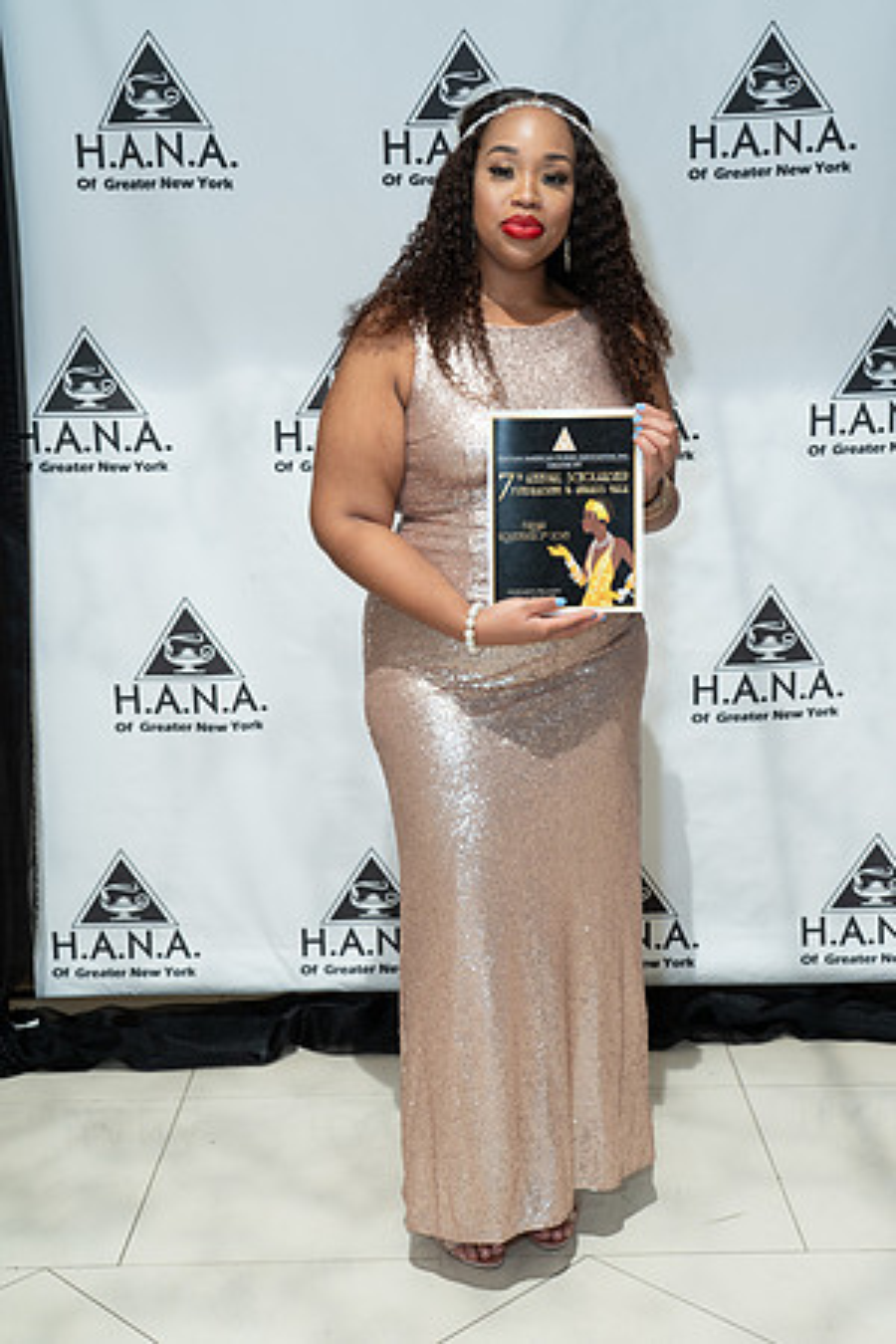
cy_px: 672
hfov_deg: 31.9
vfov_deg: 46.4
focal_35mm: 42
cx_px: 448
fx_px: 1568
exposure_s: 1/160
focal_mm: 42
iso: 250
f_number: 5
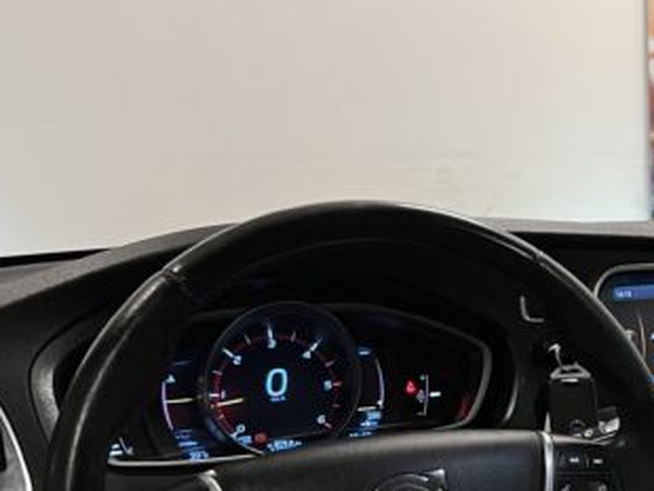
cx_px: 681
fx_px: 1267
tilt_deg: -12.2
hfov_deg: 27.0
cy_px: 394
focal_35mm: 67
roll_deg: -0.2
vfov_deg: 21.7
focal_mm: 5.7
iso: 100
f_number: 1.5
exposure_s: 1/50
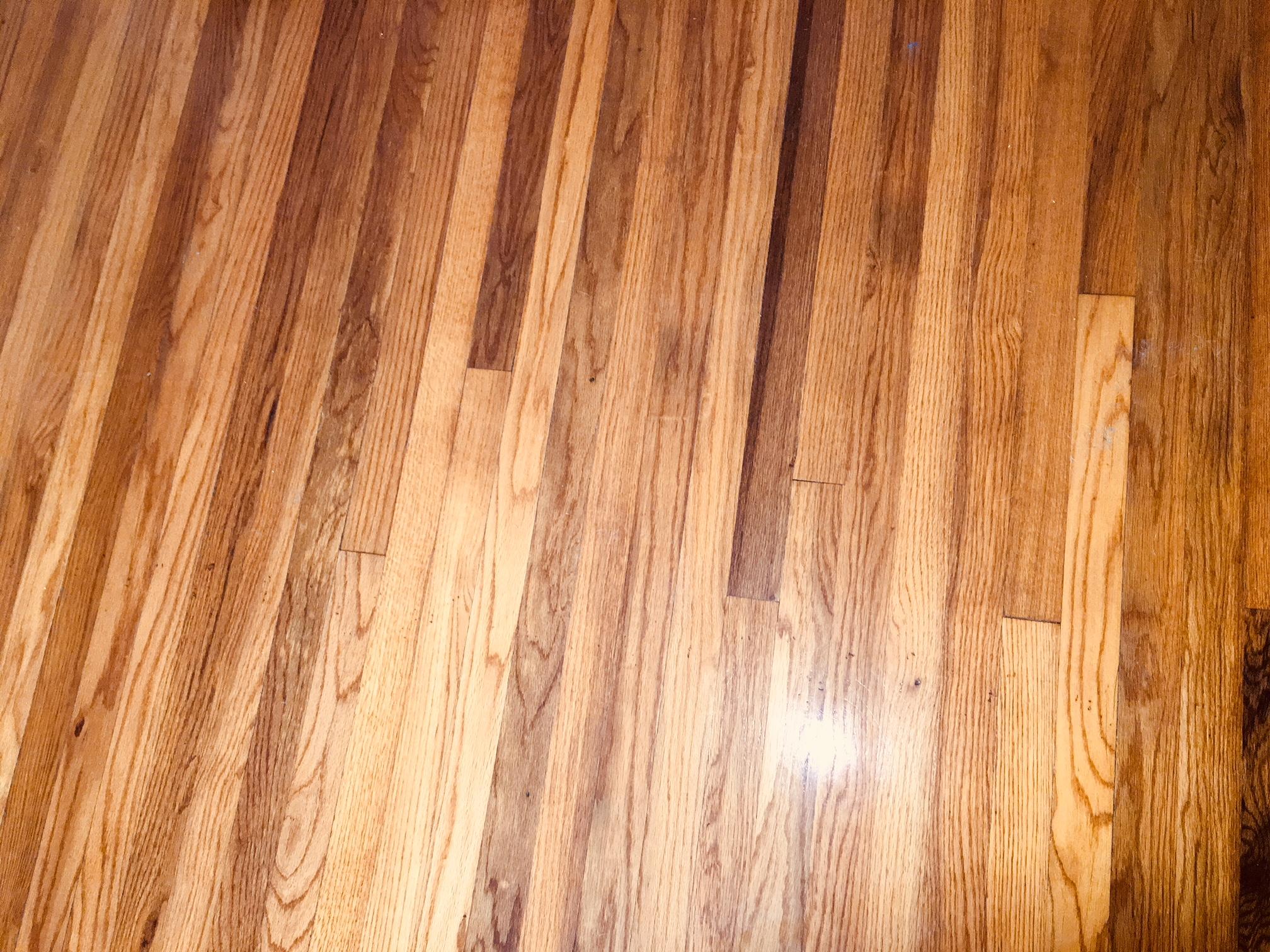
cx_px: 635
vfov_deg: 48.2
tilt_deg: -73.0
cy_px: 476
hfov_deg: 61.7
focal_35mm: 29
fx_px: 1064
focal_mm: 4.15
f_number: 2.2
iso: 125
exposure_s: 1/30
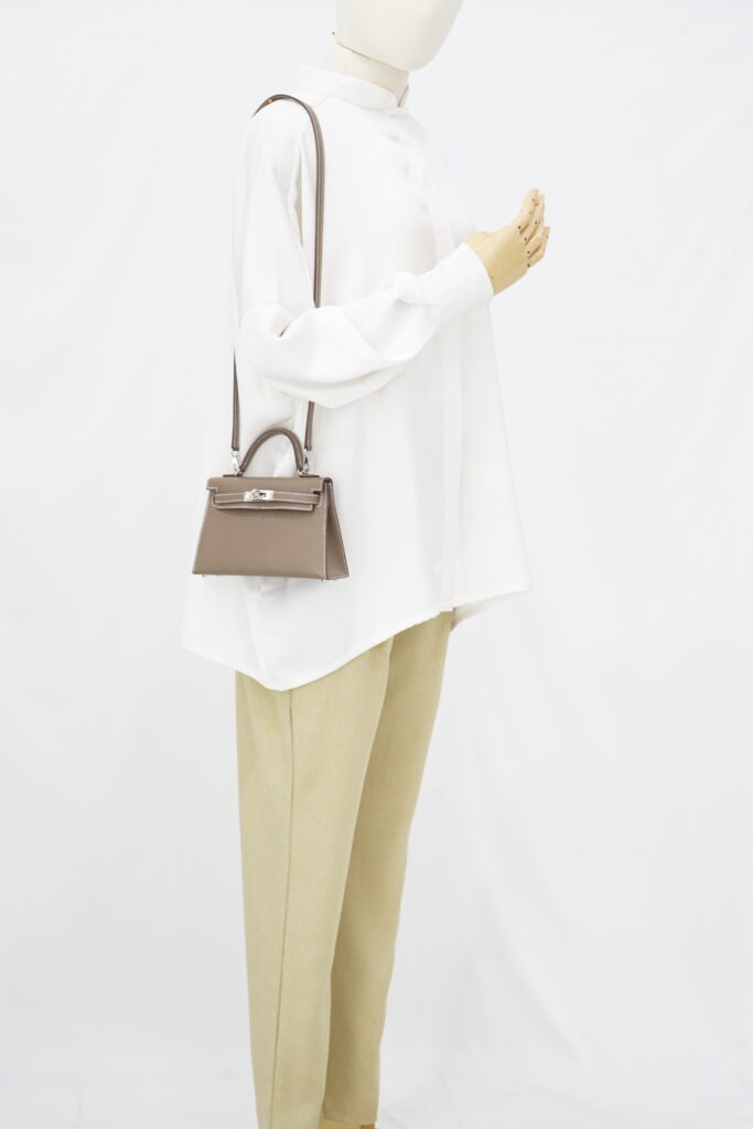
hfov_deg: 27.0
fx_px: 1568
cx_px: 376
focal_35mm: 50
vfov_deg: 39.6
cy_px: 564
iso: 640
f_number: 6.3
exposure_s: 1/8
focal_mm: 50
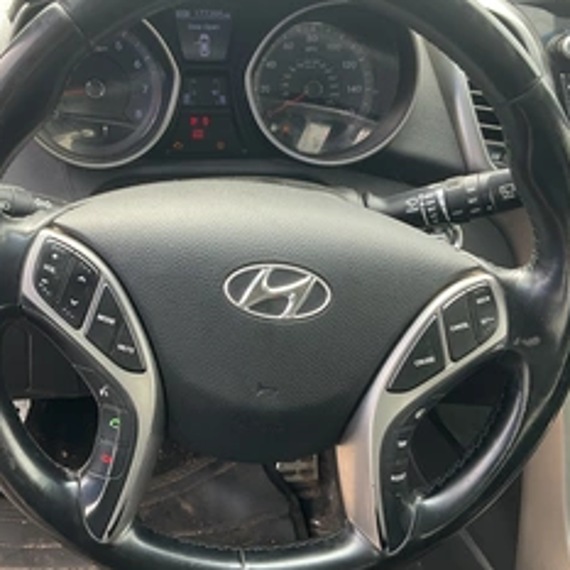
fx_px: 820
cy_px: 281
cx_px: 220
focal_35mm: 44
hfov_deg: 38.1
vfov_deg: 38.3
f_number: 1.8
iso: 32
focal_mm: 3
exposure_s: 1/122
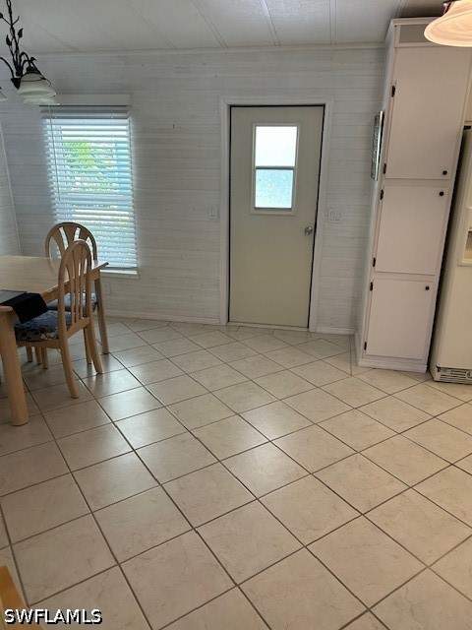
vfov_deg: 67.3
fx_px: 473
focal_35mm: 26
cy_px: 315
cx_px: 236
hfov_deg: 53.1
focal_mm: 5.7
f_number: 1.5
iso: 125
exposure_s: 1/120
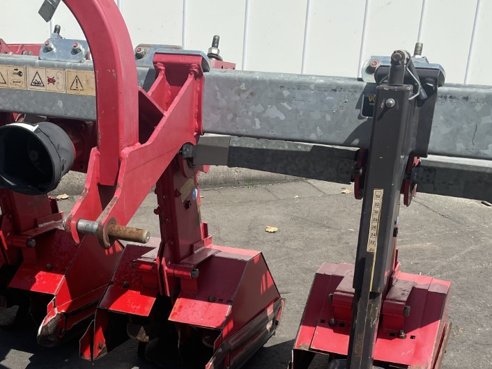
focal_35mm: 53
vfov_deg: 27.1
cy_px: 288
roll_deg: +0.0
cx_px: 155
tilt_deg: -22.4
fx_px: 754
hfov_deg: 35.7
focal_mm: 4.2
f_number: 1.6
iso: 32
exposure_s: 1/3509
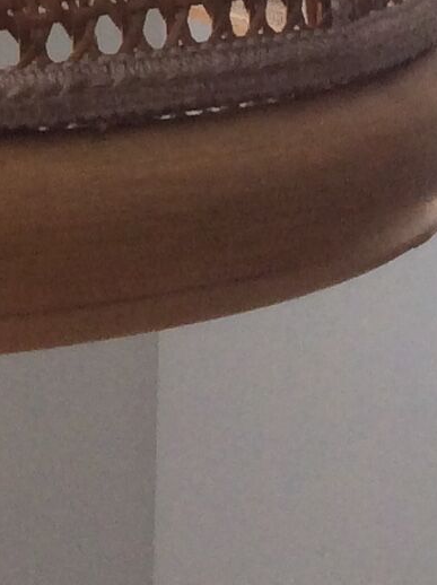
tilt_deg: +3.9
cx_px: -553
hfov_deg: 8.6
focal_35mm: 160
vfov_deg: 10.9
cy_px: -716
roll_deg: -2.8
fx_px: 2700
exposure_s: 1/50
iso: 40
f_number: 2.4
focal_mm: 3.3
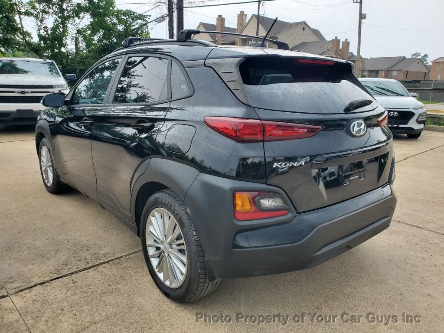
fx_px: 333
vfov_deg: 53.1
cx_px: 222
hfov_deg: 67.3
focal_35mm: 26
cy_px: 166
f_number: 2.4
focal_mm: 4.3
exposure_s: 1/327
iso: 50
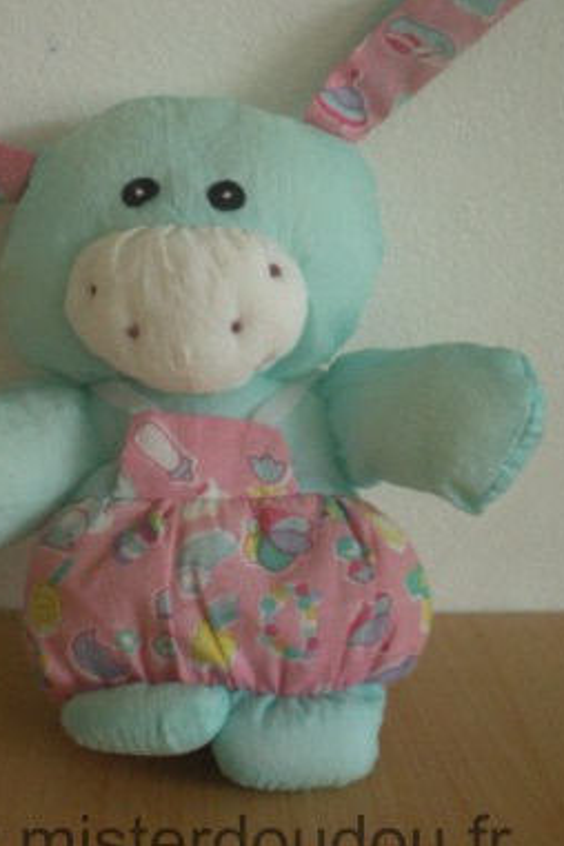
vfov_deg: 36.6
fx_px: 1269
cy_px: 309
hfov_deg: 24.9
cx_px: 175
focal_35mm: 54
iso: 267
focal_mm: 6.3
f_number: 3.1
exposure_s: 1/7.9
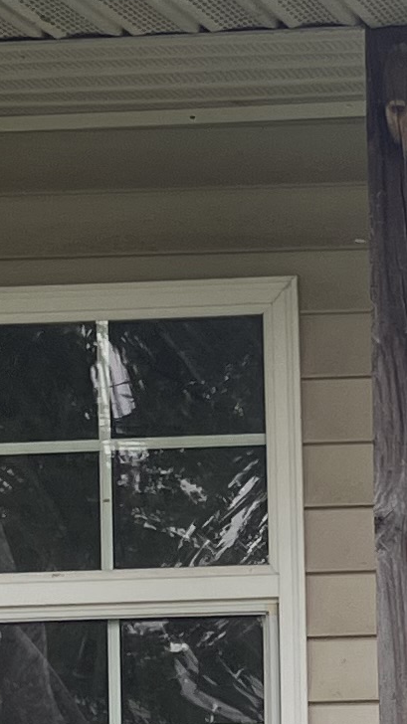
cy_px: 602
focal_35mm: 169
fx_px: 3245
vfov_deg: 12.7
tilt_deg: +3.4
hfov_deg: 7.0
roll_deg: +1.0
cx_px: 745
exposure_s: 1/337
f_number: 1.8
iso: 32
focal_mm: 3.99
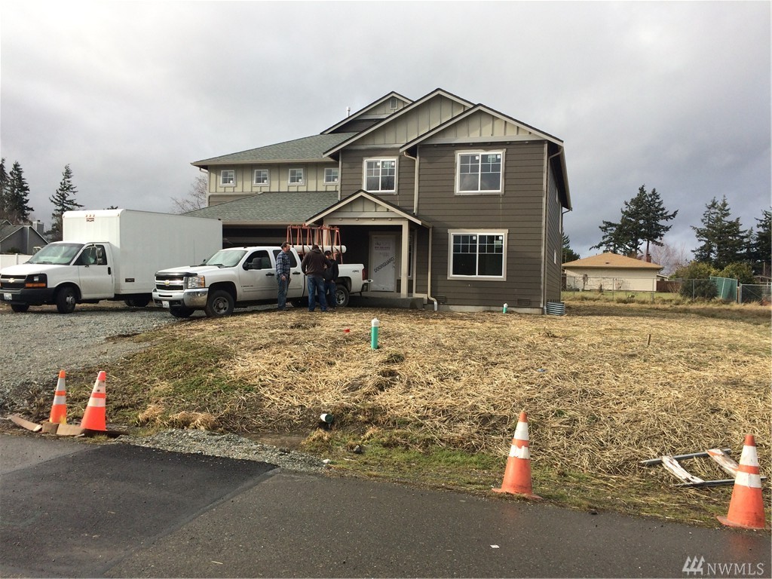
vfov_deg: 48.2
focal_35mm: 29
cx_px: 386
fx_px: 647
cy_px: 290
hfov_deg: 61.7
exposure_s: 1/1580
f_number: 2.2
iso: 32
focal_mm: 4.15
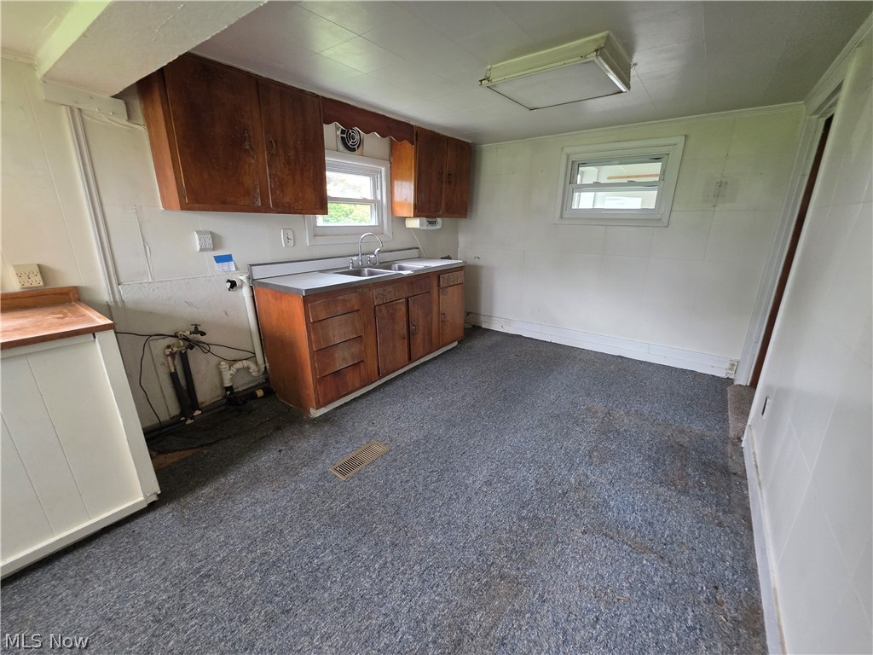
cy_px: 328
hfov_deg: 106.2
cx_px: 436
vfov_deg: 89.9
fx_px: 328
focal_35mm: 13
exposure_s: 1/60
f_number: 1.9
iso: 320
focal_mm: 2.2
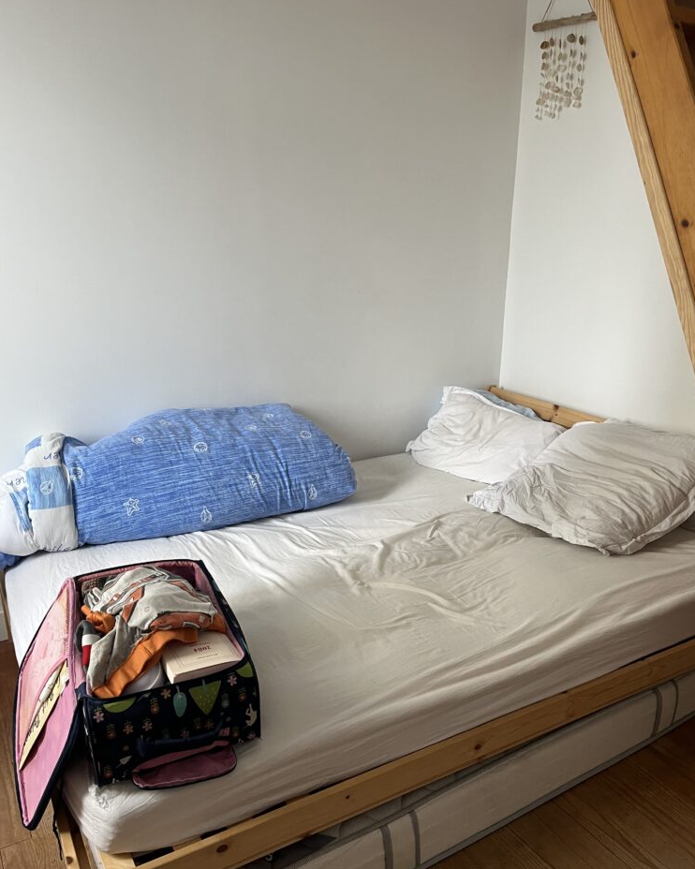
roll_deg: -0.1
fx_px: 720
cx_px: 342
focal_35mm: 28
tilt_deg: -18.6
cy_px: 468
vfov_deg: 62.1
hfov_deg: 51.5
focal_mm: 5.1
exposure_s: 1/84
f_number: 1.6
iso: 125
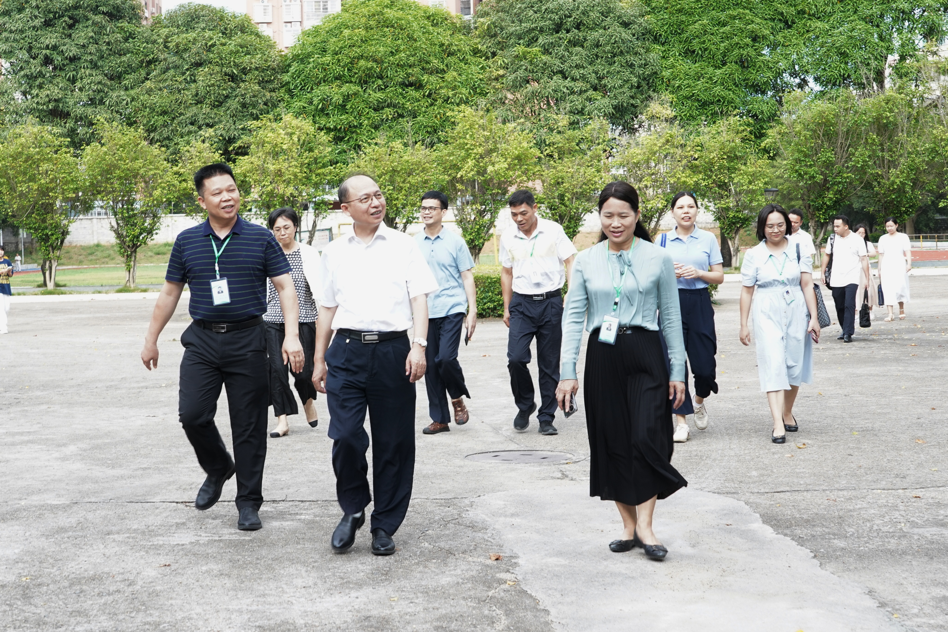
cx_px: 474
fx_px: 1132
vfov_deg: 31.2
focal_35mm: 43
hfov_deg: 45.4
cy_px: 316
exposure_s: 1/160
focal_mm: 43
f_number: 8
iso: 800
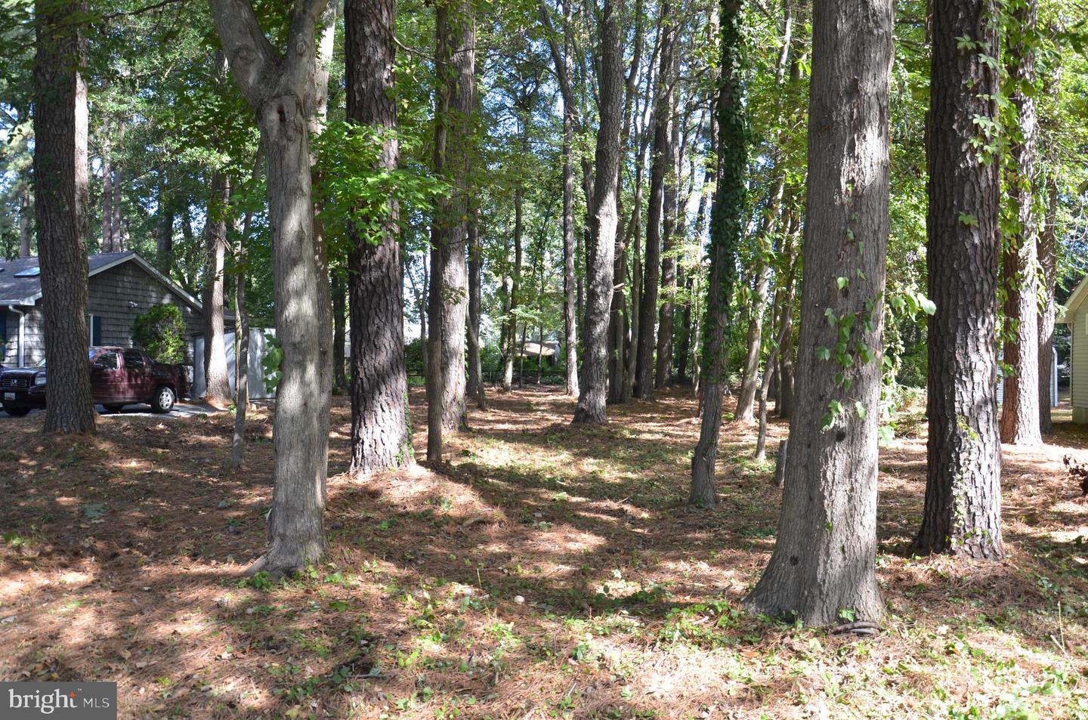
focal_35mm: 27
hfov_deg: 67.5
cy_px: 360
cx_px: 544
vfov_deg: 47.7
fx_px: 814
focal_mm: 18
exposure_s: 1/125
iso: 360
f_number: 5.6
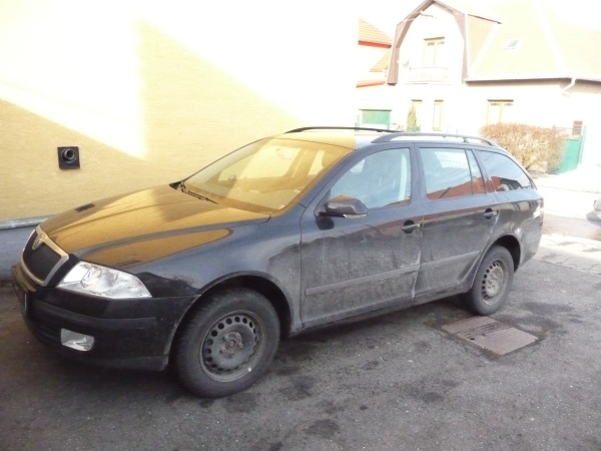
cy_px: 226
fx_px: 486
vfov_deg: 49.7
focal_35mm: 28
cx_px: 300
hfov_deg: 63.4
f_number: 8
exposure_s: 1/320
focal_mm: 4.7
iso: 1600
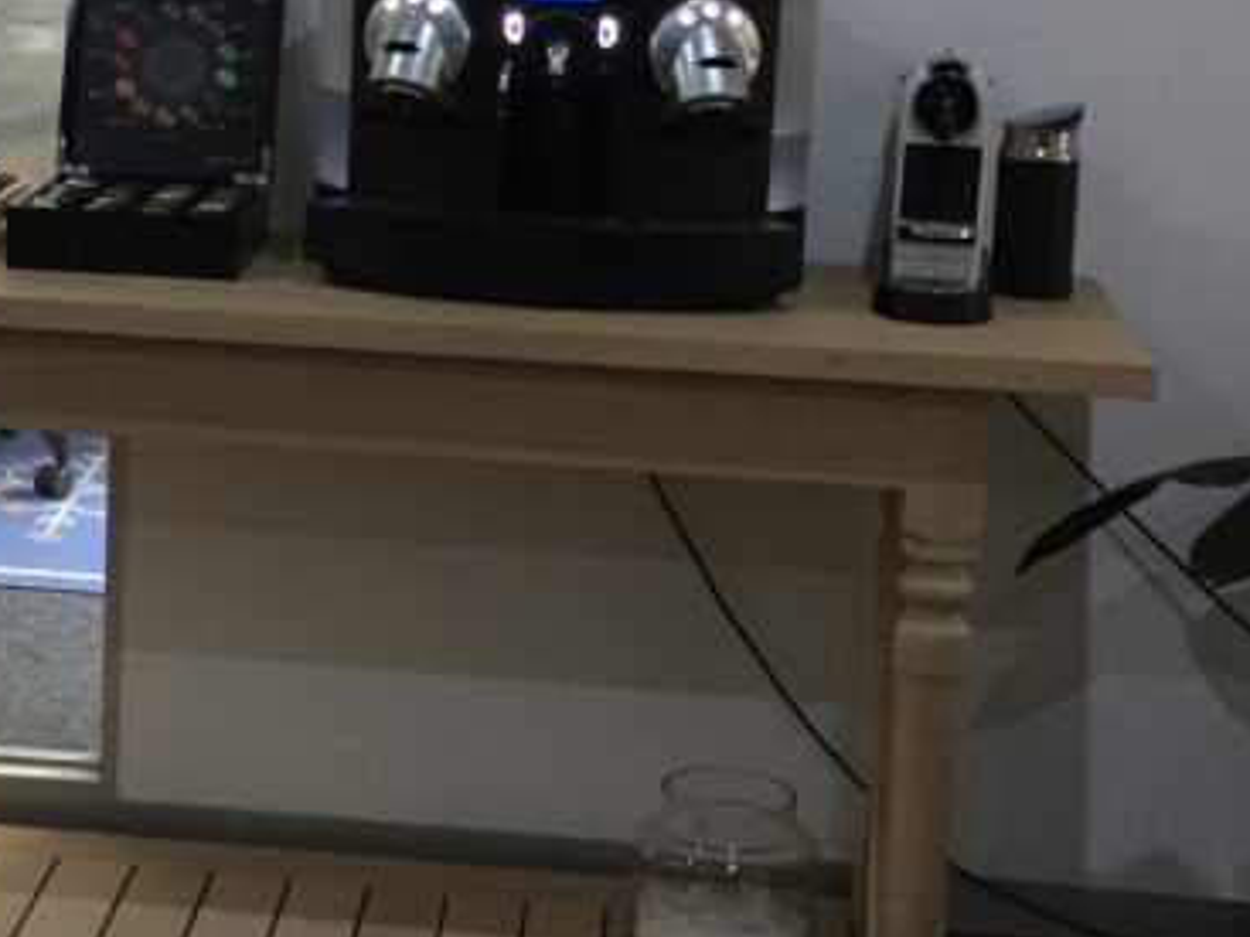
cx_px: 279
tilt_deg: -11.4
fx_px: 2924
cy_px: 211
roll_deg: -3.0
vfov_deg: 18.1
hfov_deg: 23.8
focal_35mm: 81
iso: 125
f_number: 2.2
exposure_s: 1/33
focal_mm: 4.15
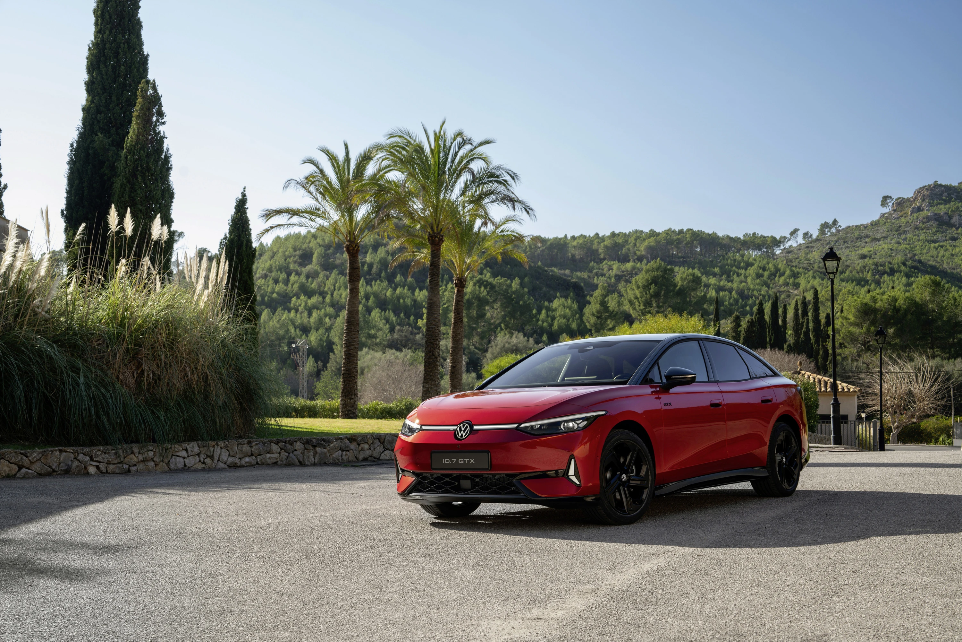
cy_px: 321
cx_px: 481
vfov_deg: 28.6
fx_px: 1256
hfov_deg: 41.9
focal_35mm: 47
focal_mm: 47
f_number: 8
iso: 50
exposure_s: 1/30
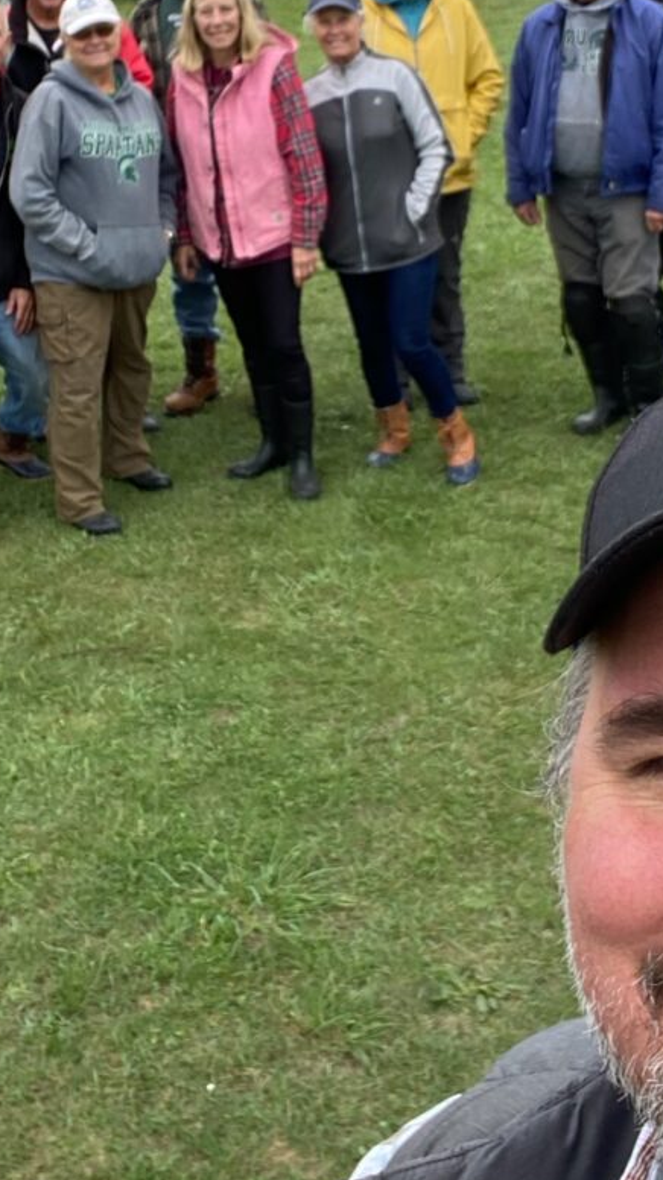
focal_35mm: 59
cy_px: 266
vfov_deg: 34.5
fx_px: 1846
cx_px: 263
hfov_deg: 20.3
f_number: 2.2
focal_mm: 2.71
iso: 25
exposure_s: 1/201
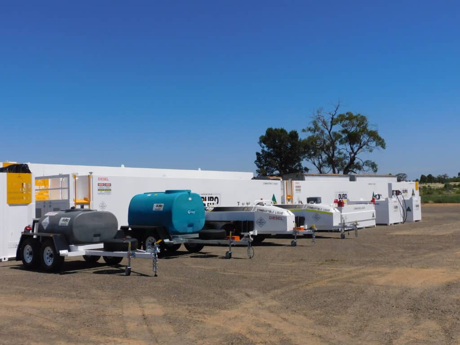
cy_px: 172
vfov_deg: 36.0
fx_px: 532
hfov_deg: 46.8
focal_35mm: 40
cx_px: 230
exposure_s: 1/1600
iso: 125
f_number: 4.8
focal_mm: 7.2
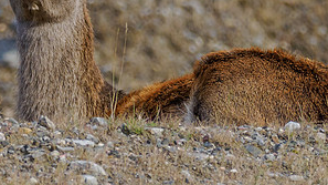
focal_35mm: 2342
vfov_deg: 0.5
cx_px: 76
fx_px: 20367
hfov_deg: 0.9
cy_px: 47
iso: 500
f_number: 4
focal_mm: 300
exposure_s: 1/1250
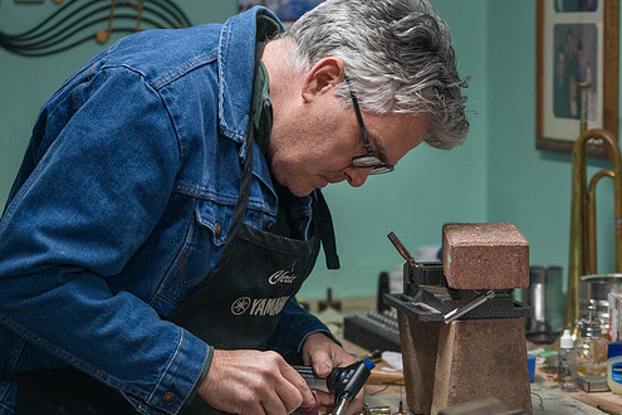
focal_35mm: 130
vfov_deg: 10.5
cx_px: 300
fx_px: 2246
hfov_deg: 15.8
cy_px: 219
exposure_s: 1/320
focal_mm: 101
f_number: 4
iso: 4000
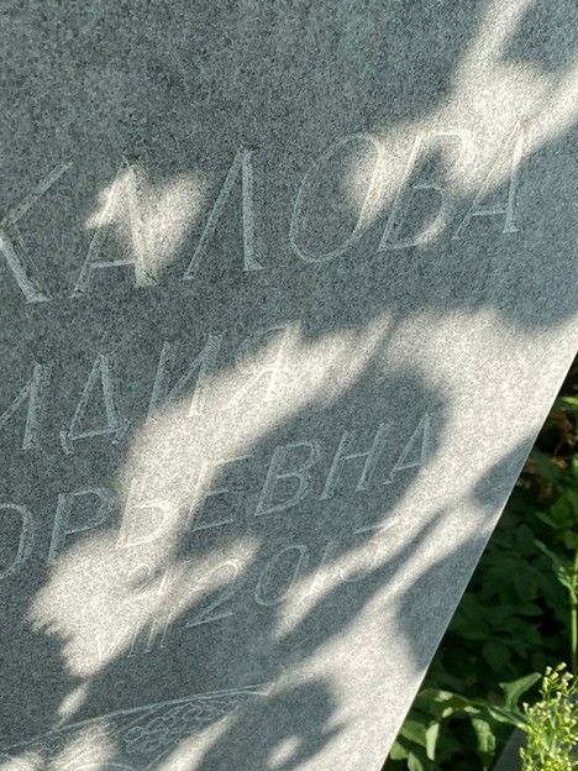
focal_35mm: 60
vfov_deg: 31.5
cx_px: 89
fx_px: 1336
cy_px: 591
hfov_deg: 23.9
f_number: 1.8
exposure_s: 1/1287
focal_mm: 4.25
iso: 32
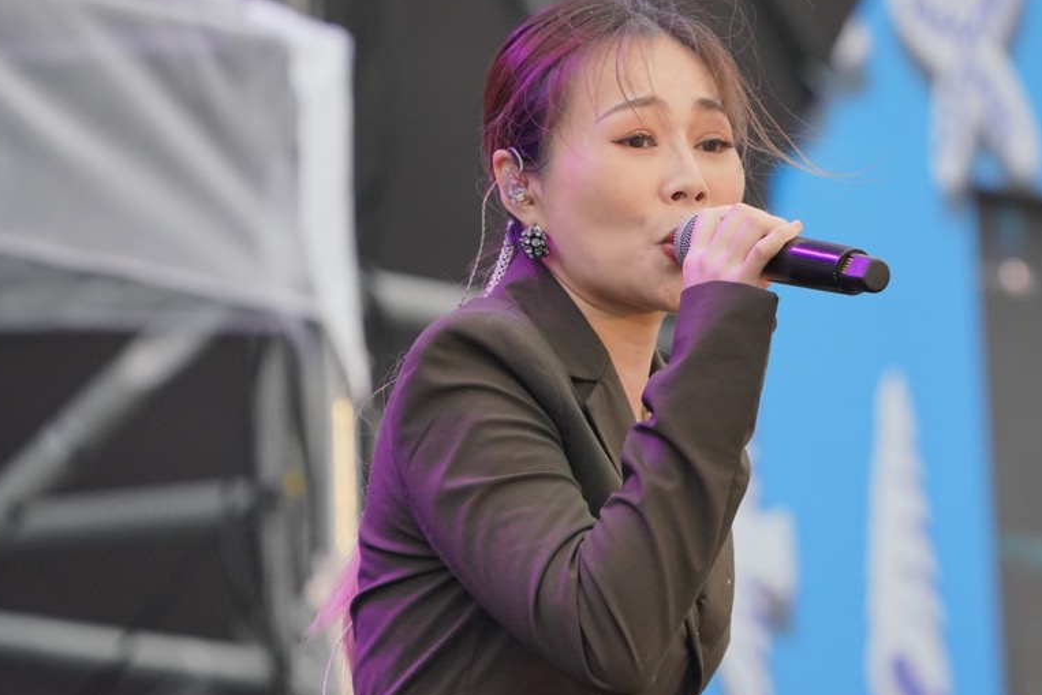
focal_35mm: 671
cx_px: 768
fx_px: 19424
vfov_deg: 2.1
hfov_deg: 3.1
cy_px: 325
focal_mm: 400
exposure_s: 1/800
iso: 2000
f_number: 7.1
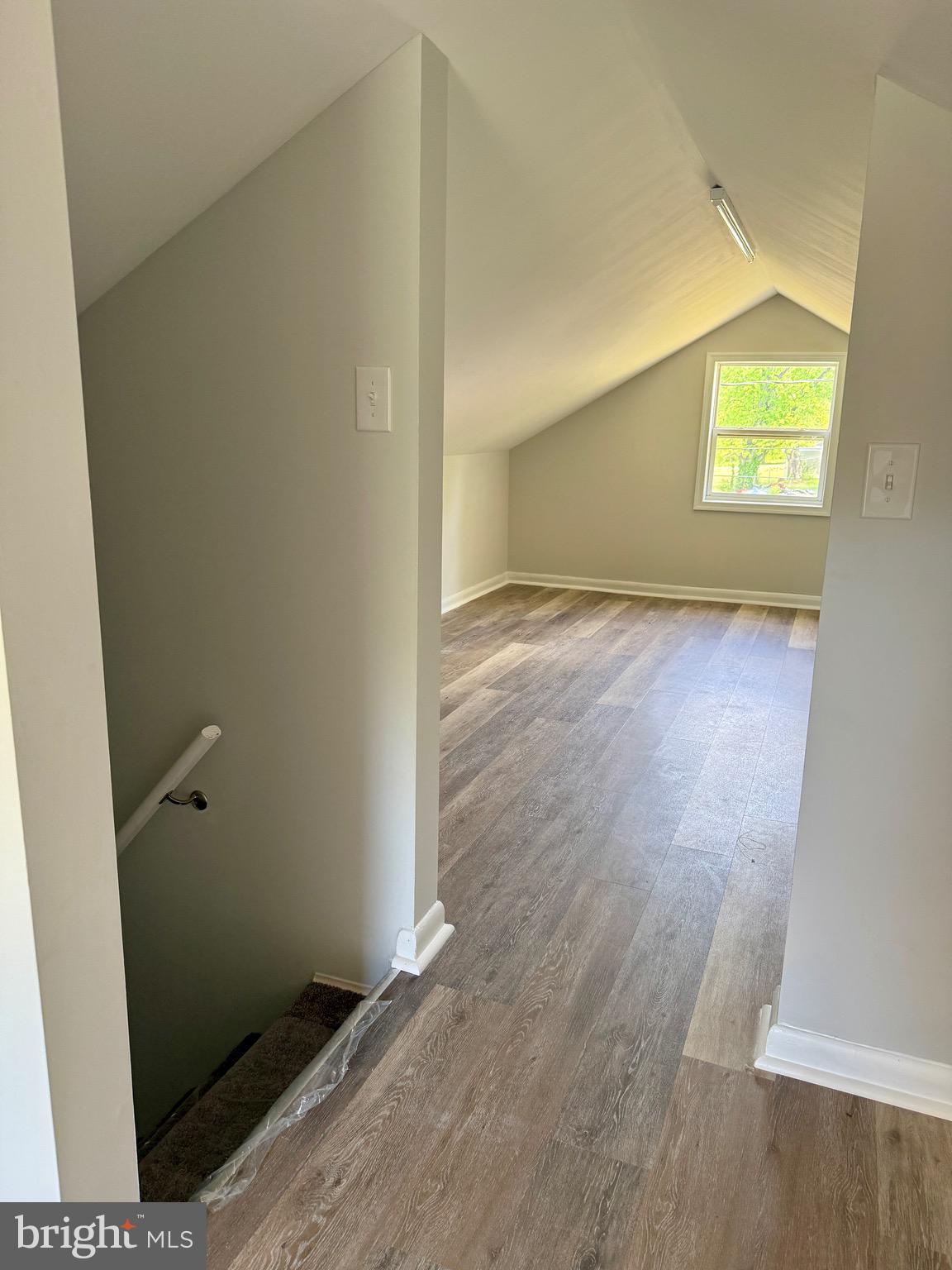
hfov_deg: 56.8
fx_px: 880
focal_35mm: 24
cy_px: 635
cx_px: 476
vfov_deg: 71.6
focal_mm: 6.76
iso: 200
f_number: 1.78
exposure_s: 1/108
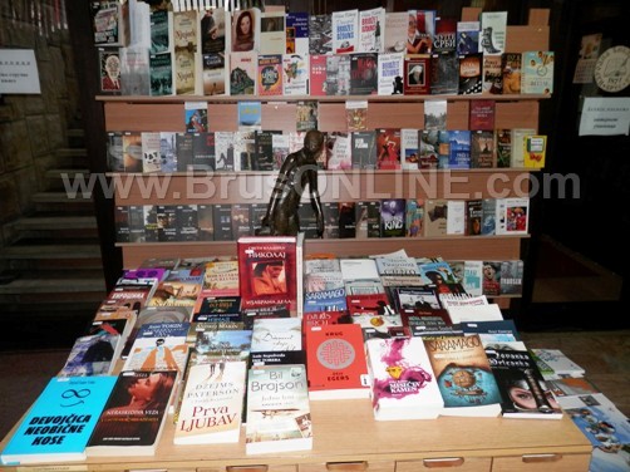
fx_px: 455
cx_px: 315
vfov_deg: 54.8
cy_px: 236
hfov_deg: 69.4
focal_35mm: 25
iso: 100
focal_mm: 4.5
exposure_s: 1/30
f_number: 3
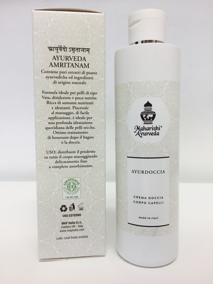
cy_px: 142
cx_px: 106
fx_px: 238
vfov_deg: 61.7
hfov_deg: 48.2
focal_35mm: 29
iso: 50
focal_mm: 4.15
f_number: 2.2
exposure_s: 1/33
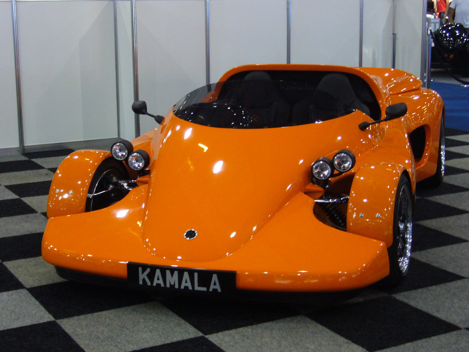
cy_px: 176
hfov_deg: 29.4
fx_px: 894
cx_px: 234
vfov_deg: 22.3
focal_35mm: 66
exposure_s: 1/10
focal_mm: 10.9
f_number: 3.9
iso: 200
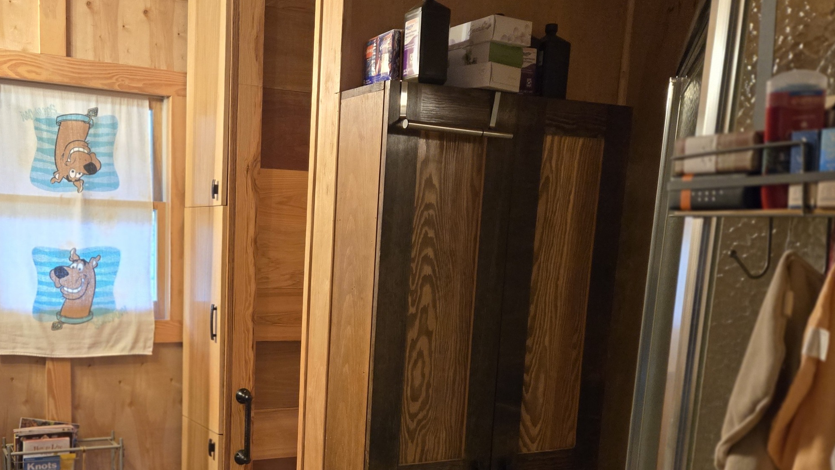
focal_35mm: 39
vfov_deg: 29.6
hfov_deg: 50.7
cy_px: 389
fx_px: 863
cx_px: 280
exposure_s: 1/120
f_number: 1.8
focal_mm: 5.4
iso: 1000
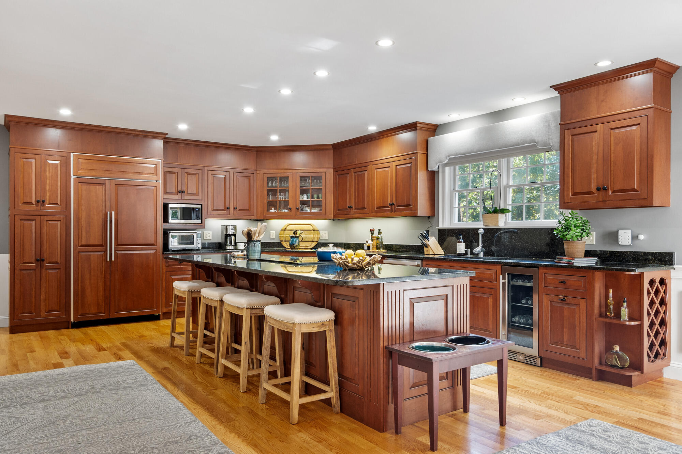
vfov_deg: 51.3
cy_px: 227
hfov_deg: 71.5
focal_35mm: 25
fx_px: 474
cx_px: 341
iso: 320
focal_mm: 17
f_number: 8
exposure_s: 2
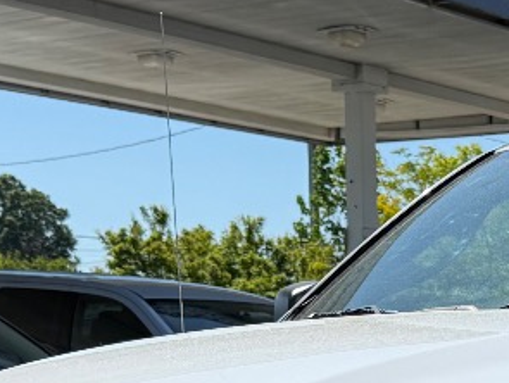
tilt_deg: -6.9
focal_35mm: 117
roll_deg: -0.5
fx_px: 1722
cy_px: 597
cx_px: 564
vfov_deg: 12.0
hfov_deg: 16.3
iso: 80
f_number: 1.78
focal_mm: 6.76
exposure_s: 1/4673
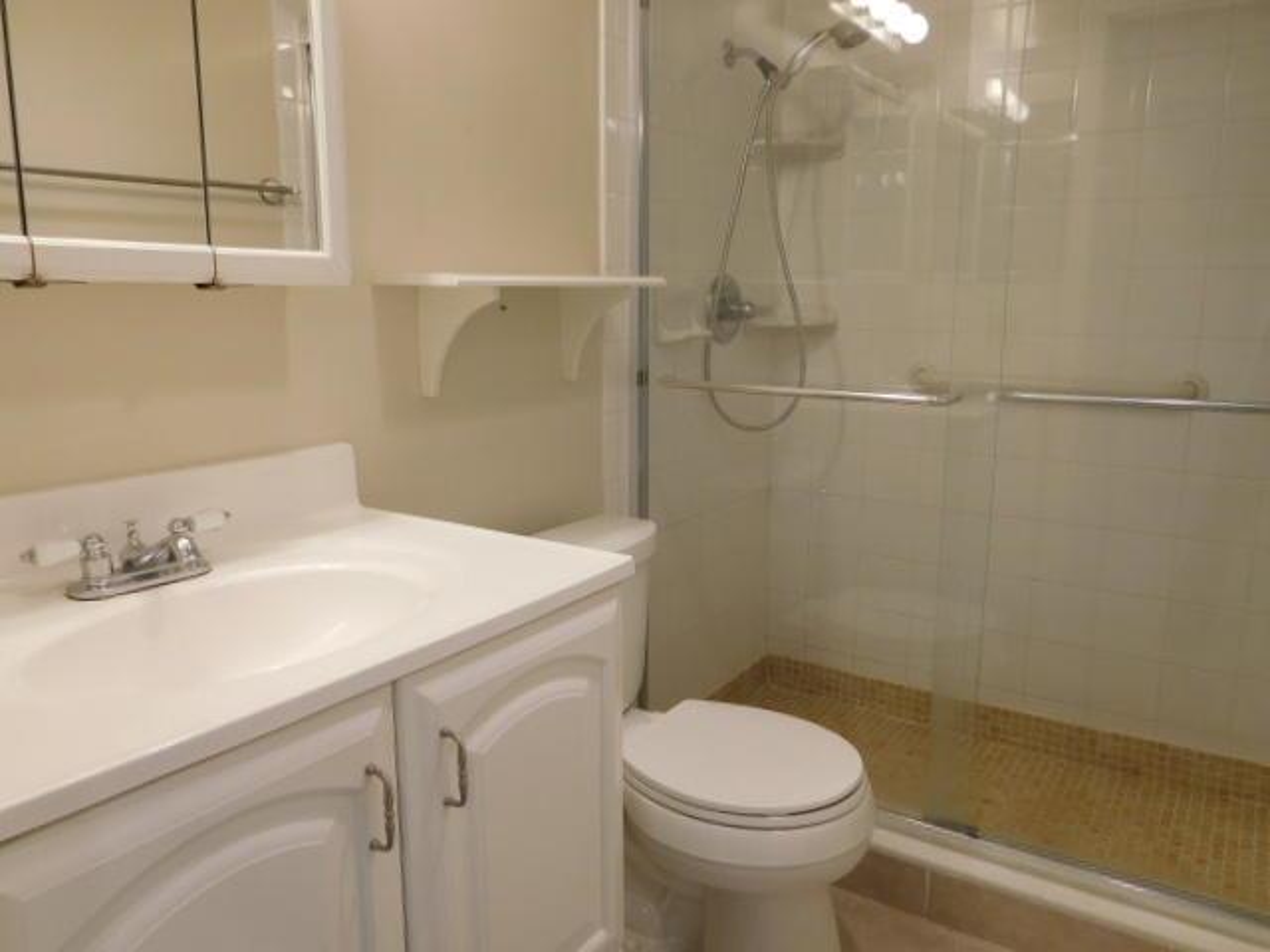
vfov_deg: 54.9
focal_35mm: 25
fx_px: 917
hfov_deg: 69.4
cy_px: 476
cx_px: 635
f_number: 3.4
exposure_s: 1/30
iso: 125
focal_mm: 4.5
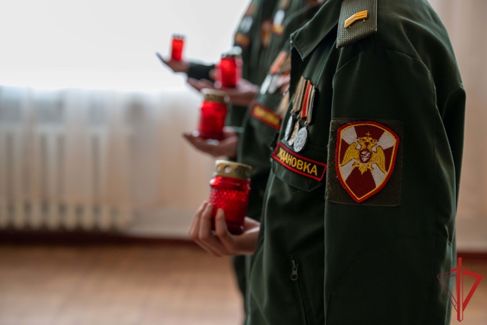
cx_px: 244
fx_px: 947
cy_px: 162
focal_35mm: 70
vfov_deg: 19.5
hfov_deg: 28.8
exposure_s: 1/160
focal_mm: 70
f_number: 4.5
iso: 2000
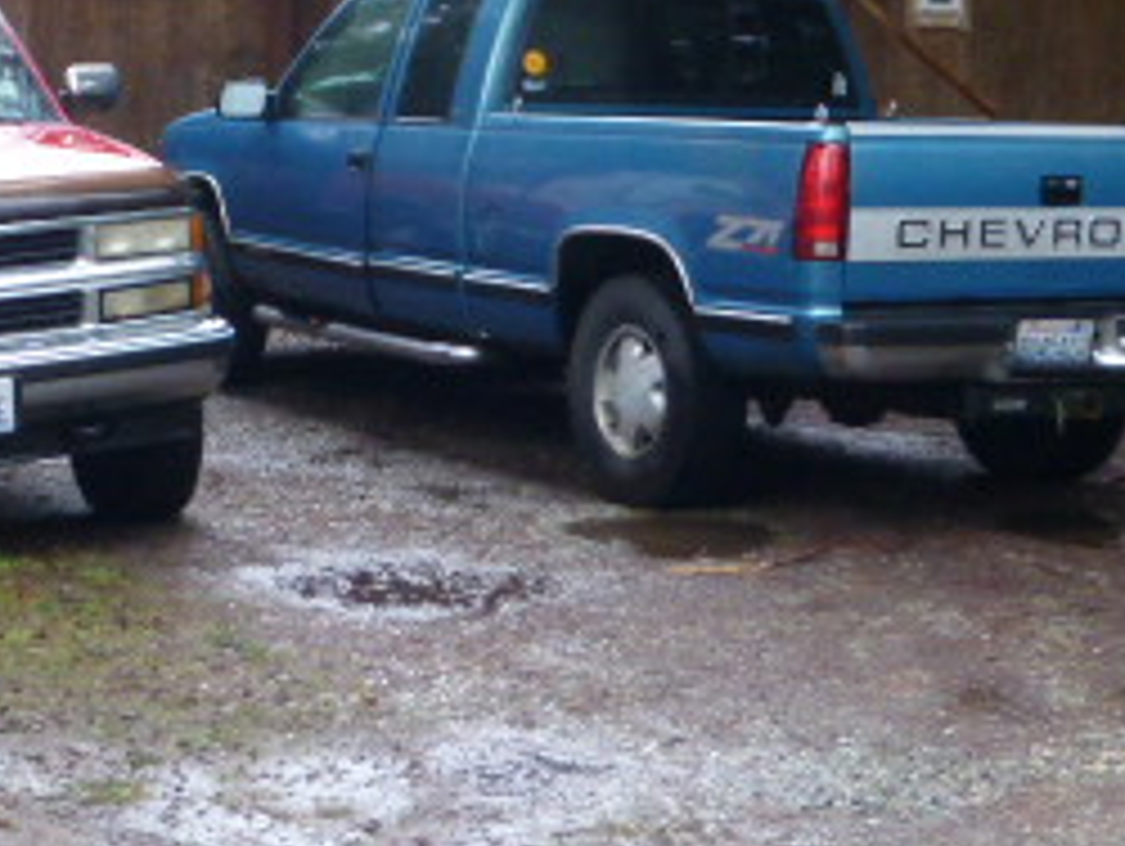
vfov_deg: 16.6
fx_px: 2830
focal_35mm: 87
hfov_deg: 22.4
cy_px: -9
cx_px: 382
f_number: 3.7
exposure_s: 1/50
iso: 400
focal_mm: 6.1
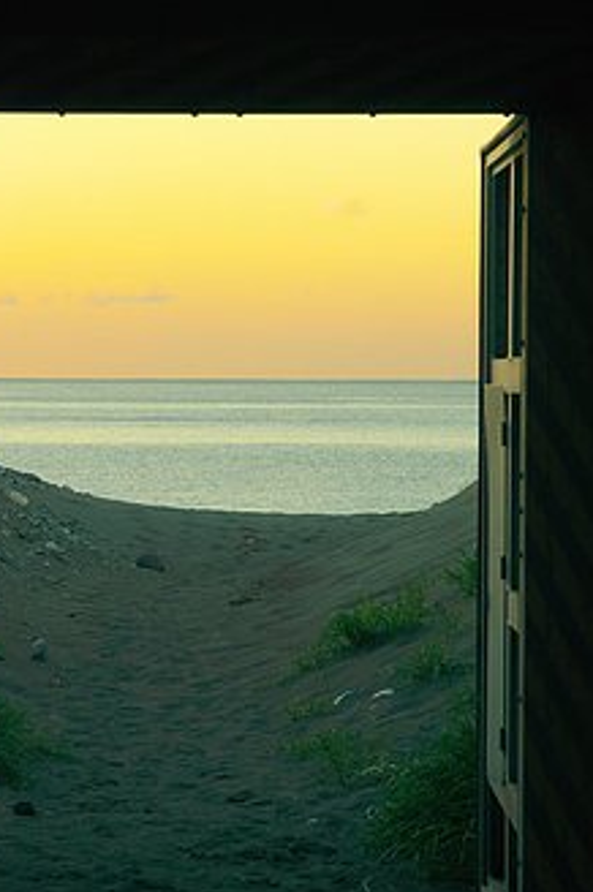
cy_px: 514
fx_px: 3188
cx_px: 207
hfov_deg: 10.6
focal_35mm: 129
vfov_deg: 15.9
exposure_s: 1/40
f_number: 7.1
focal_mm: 55
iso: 125
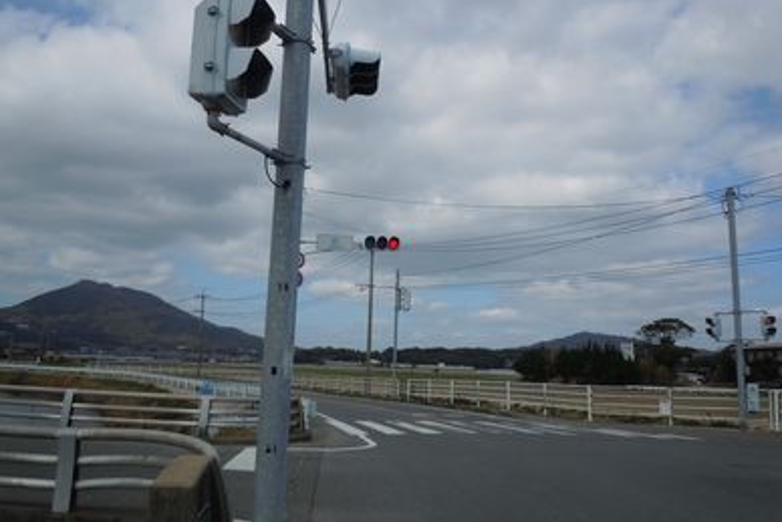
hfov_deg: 61.9
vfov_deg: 43.6
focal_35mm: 30
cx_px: 399
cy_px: 232
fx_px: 652
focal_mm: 5
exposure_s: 1/400
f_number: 7.4
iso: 100
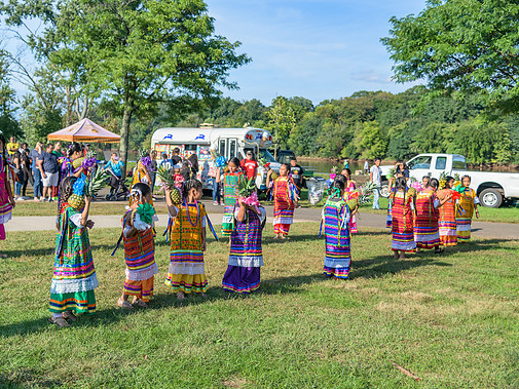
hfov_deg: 44.7
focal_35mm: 42
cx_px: 225
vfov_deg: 34.4
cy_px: 194
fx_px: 630
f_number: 4
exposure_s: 1/200
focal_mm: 38
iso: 64
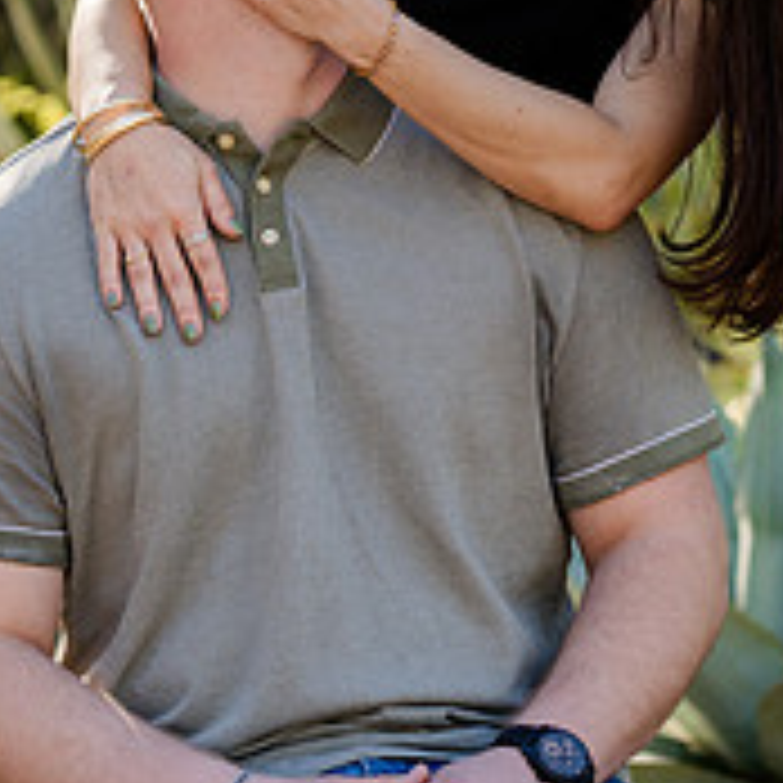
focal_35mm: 185
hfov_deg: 9.5
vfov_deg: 9.4
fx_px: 4734
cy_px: 148
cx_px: 477
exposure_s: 1/200
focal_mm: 84
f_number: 4
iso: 160
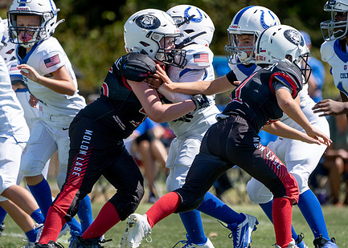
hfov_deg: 3.0
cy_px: 103
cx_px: 230
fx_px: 6699
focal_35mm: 678
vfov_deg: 2.1
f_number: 5.6
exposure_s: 1/1250
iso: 320
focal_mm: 400
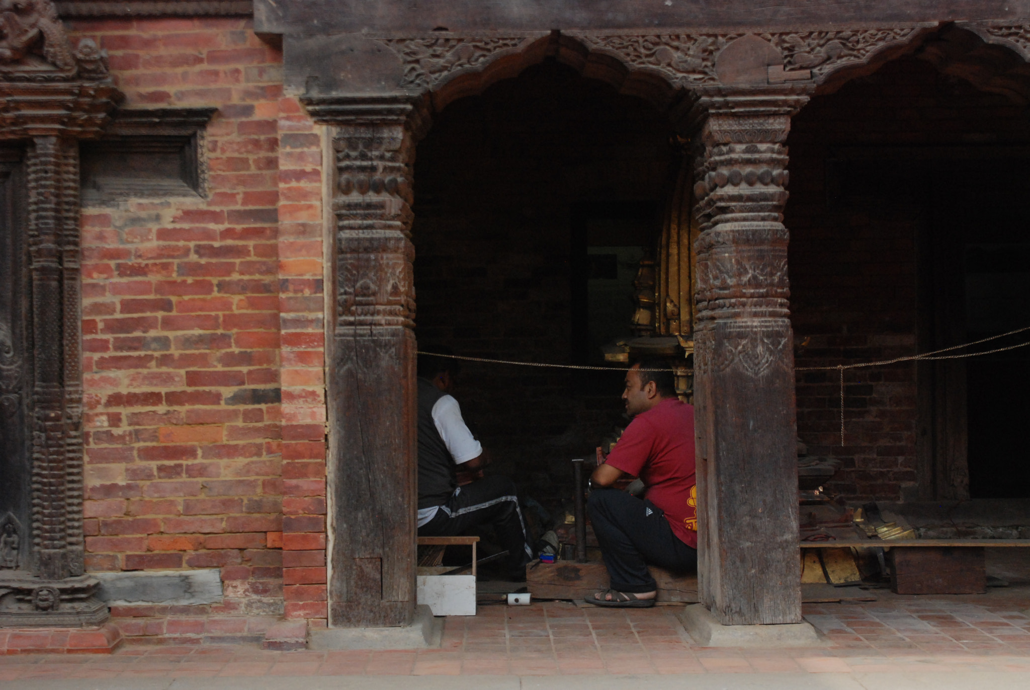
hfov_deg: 33.4
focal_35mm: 60
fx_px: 1719
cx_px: 515
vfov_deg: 22.7
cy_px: 345
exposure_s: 1/320
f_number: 9
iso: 1000
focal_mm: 40
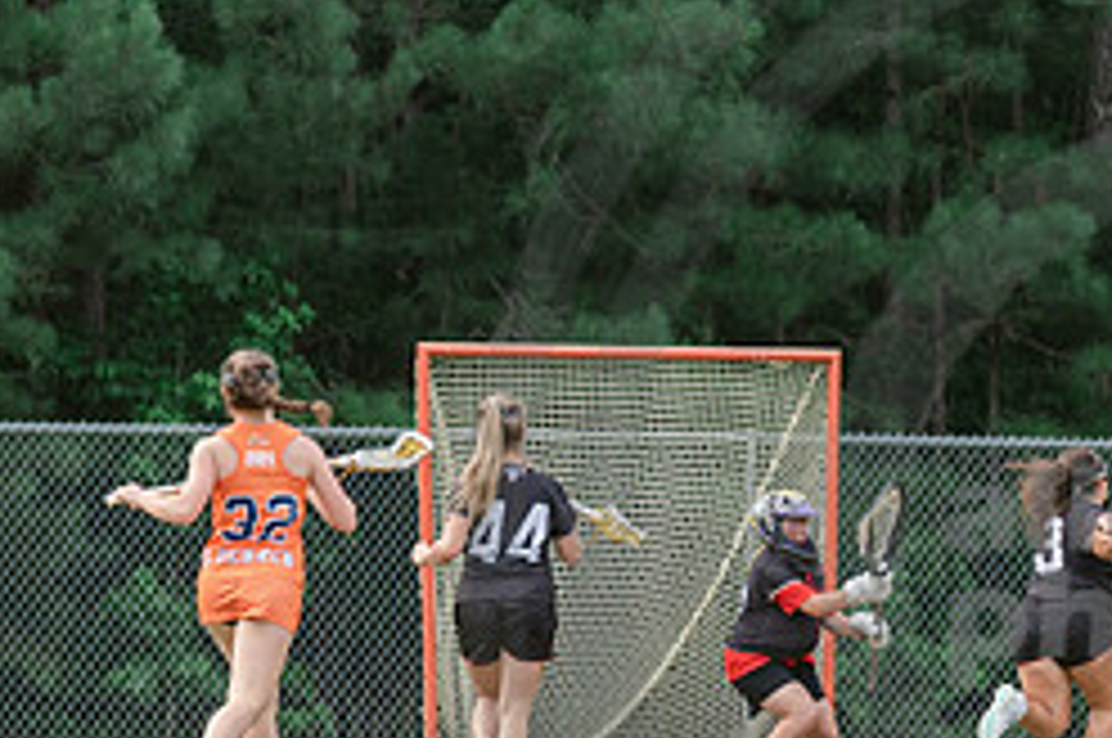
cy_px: 602
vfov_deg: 2.1
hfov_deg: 3.1
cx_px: 1789
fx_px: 20391
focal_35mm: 661
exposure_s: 1/640
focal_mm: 200
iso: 250
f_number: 3.2
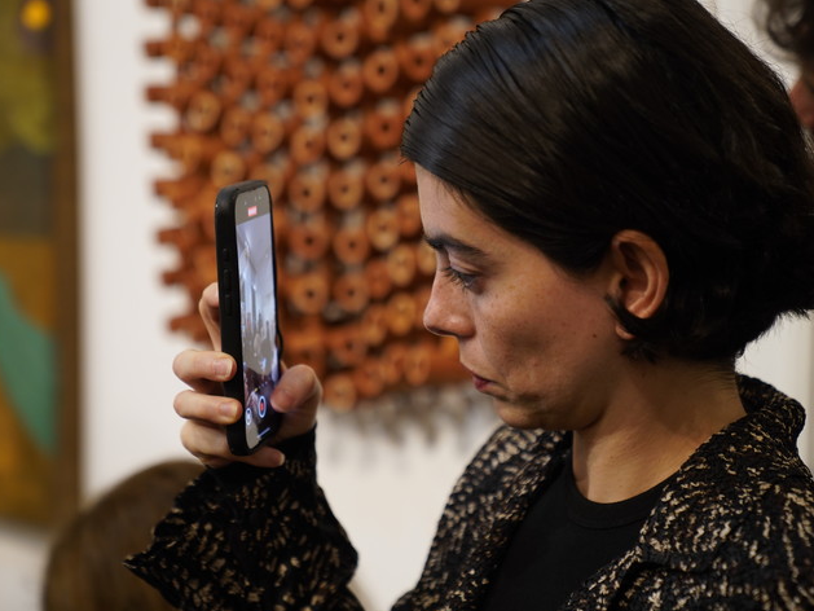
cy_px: 309
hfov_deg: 25.3
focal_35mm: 77
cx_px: 452
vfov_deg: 19.1
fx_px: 1811
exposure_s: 1/125
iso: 1000
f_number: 2.8
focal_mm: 70
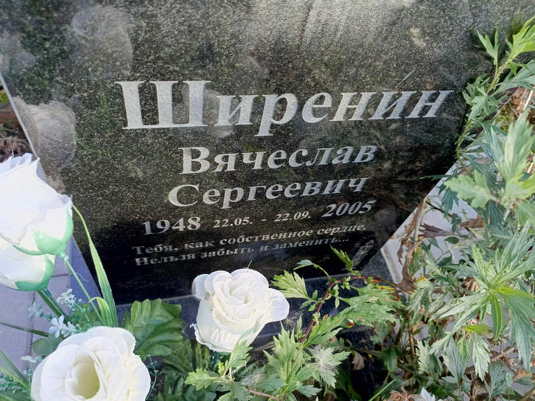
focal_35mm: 25
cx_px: 268
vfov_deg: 54.9
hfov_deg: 69.4
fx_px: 386
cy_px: 200
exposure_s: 1/116
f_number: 1.69
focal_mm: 4.76
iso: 112
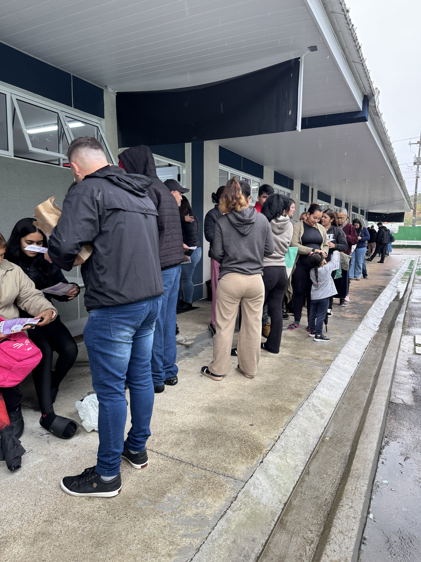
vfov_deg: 71.6
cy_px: 281
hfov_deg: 56.8
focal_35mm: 24
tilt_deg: -8.2
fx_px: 389
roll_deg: +1.7
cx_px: 210
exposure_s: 1/121
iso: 100
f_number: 1.78
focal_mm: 6.76
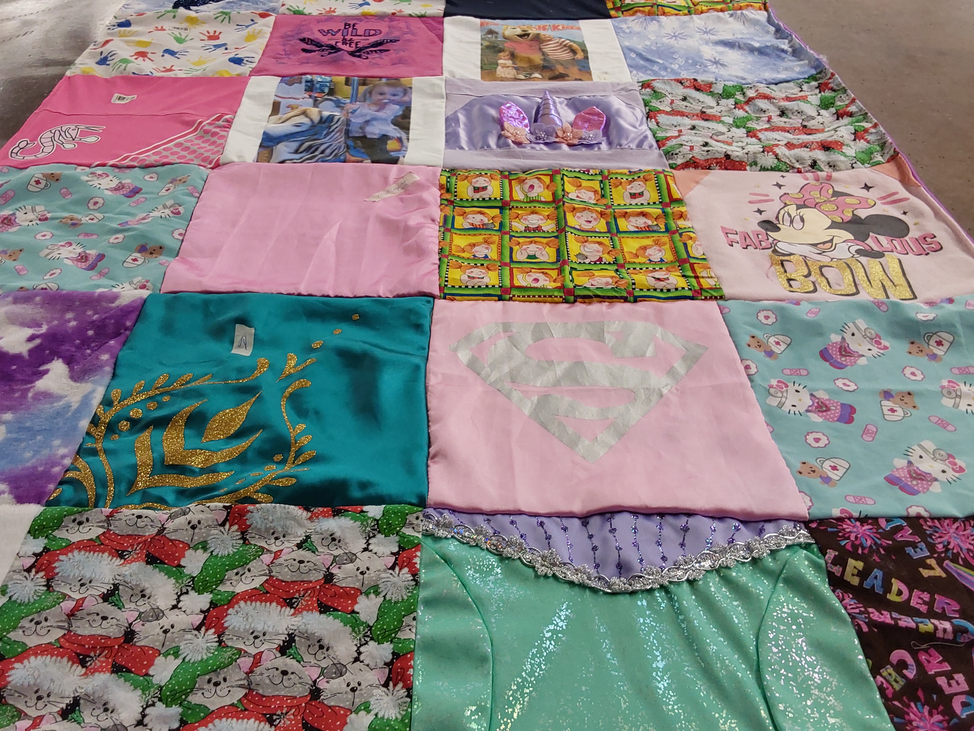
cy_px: 368
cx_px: 451
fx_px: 872
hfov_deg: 58.3
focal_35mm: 31
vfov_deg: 45.4
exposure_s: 1/60
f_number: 1.9
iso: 80
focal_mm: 2.91
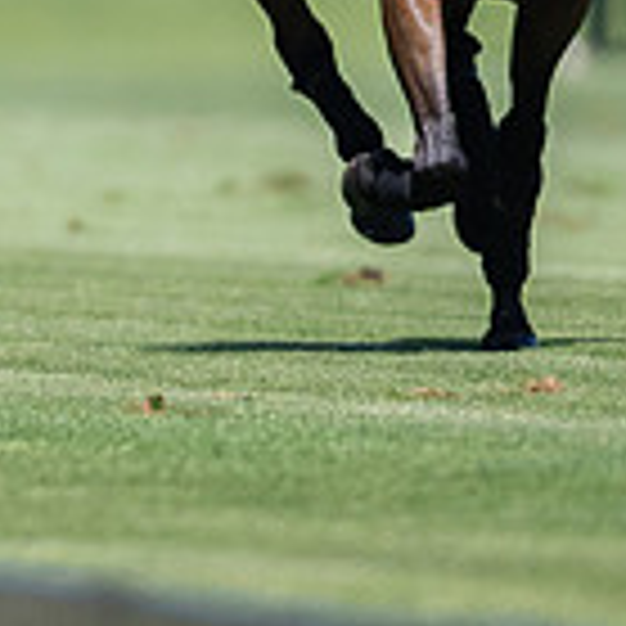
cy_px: 16
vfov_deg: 0.6
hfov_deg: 0.6
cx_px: -692
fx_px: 56469
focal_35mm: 2760
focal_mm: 400
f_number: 3.2
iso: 400
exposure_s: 1/6400
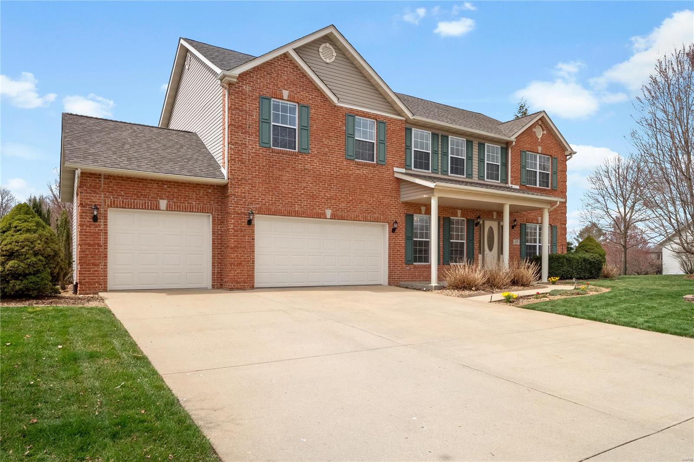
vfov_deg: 53.1
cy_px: 231
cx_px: 347
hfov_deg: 73.8
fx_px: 463
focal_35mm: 24
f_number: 10
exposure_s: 1/640
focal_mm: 12
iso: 400
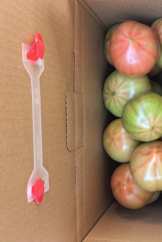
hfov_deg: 36.6
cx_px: 145
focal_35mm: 34
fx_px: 229
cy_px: 120
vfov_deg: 55.8
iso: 250
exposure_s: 1/100
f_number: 2.8
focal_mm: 6.98
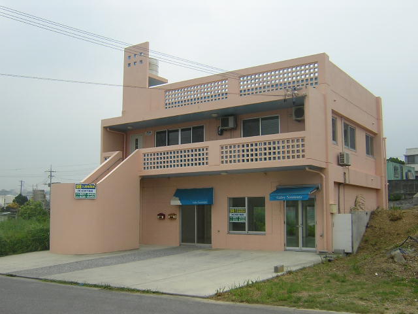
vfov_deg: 39.7
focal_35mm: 36
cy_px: 157
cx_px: 209
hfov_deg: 51.4
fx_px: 435
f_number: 5.2
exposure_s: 1/352
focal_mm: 4.7
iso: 100
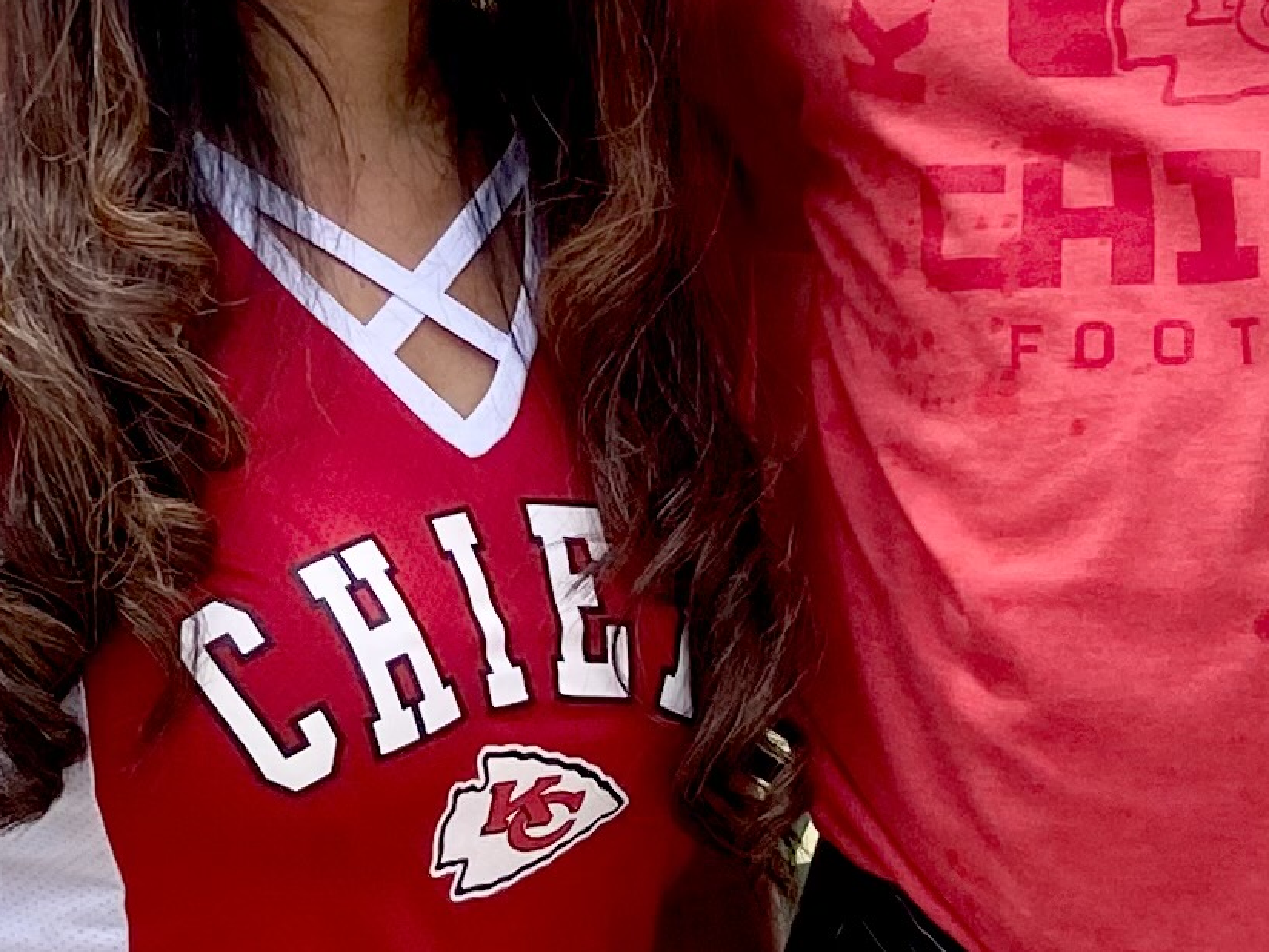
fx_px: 4656
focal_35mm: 127
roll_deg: -0.1
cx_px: -378
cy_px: -205
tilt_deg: -2.9
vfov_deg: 11.4
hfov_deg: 14.8
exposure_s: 1/1484
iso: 32
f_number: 1.8
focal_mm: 4.25
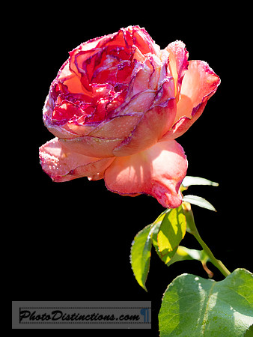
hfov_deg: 5.0
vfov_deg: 6.6
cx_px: 126
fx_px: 2921
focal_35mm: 300
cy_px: 168
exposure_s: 1/640
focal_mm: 150
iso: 200
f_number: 4
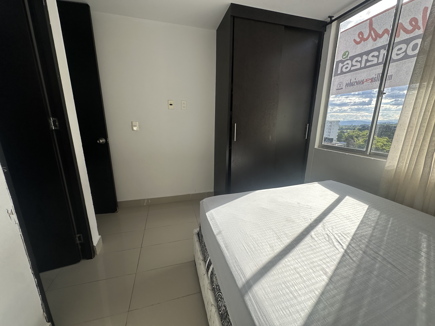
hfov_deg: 102.1
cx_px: 218
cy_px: 163
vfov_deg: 85.7
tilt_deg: -11.0
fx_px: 176
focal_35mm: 14
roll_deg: +1.0
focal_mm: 2.22
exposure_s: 1/633
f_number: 2.2
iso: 40
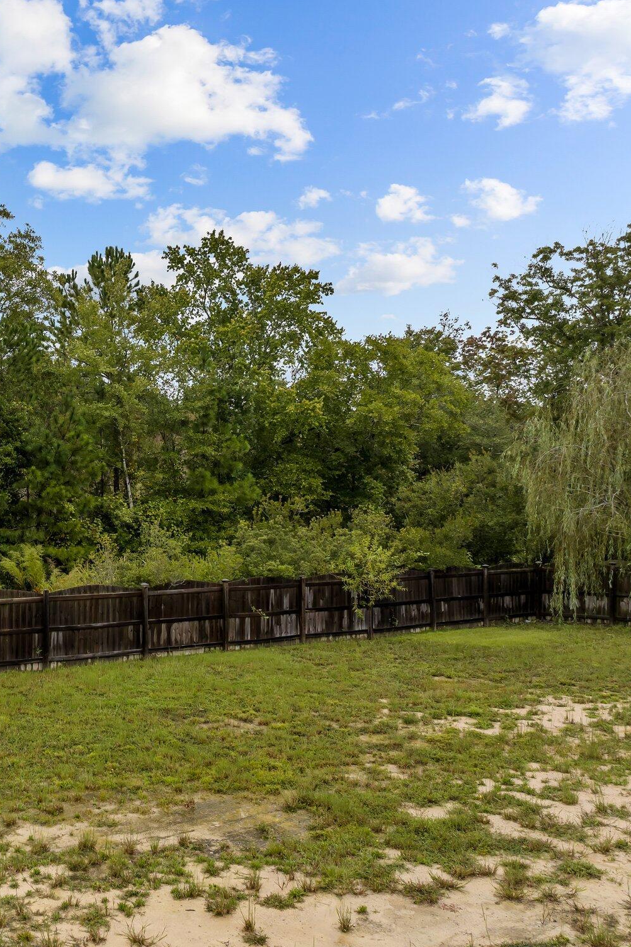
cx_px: 21
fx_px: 894
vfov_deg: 55.8
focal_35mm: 34
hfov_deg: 35.7
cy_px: 473
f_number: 2.8
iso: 170
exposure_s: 1/100
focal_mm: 12.29
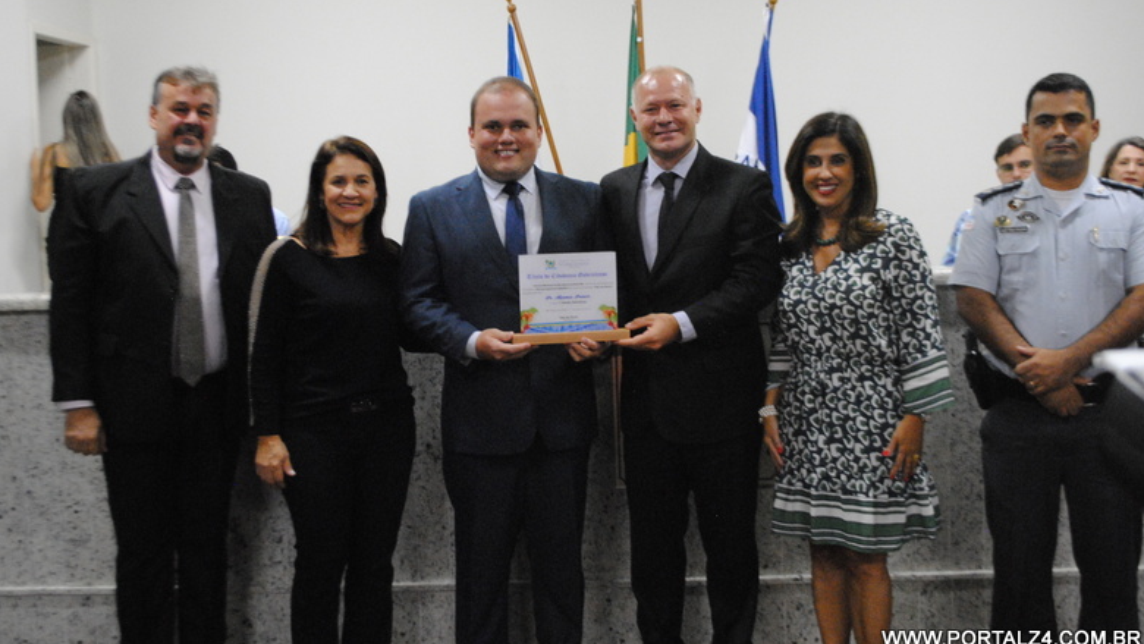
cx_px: 585
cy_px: 281
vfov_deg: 28.3
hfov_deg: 48.3
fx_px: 1274
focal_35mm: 42
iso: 1600
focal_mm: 26
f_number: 4.2
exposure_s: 1/40
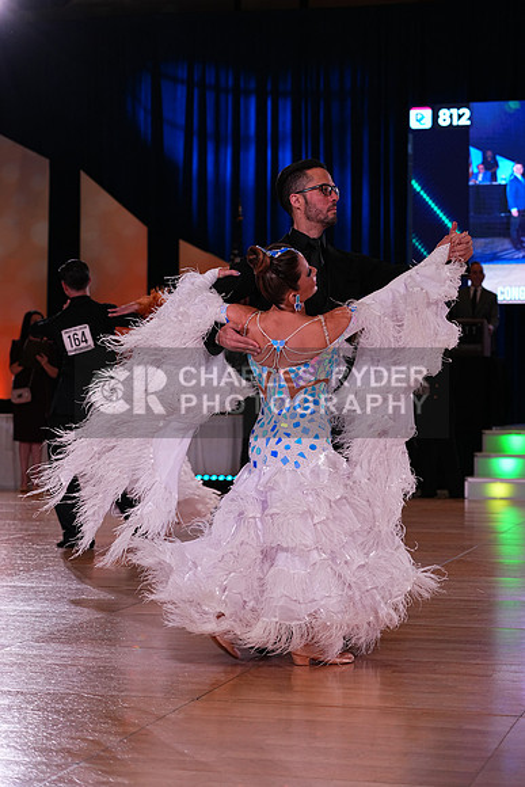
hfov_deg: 17.5
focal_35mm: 78
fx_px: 1705
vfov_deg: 26.0
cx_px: 262
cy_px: 394
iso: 800
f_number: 4
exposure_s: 1/320
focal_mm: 78
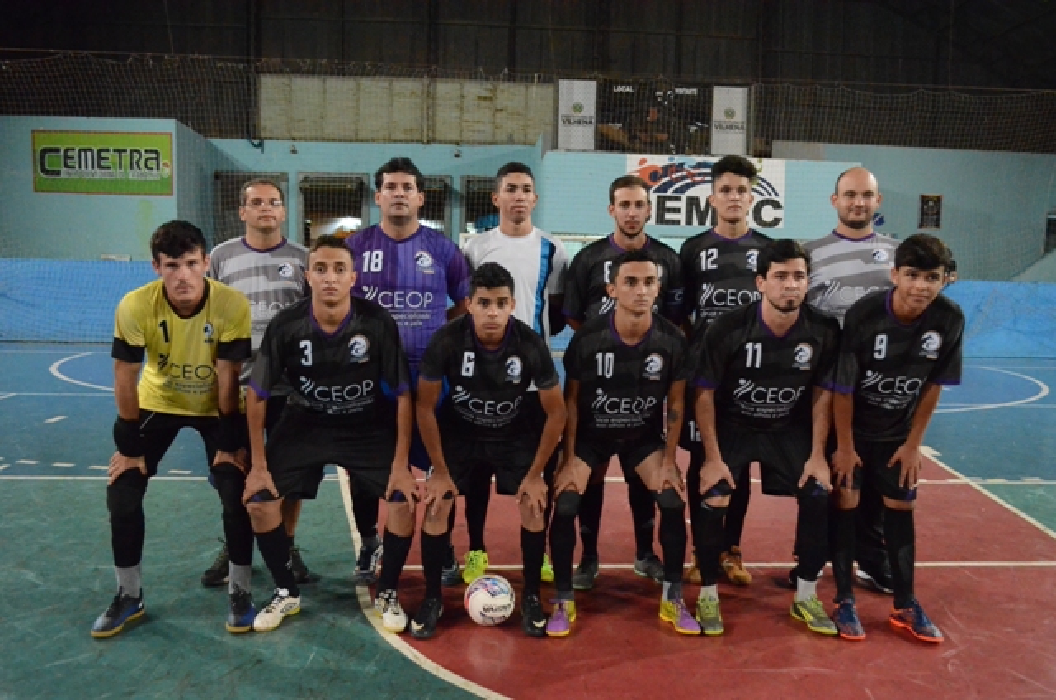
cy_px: 350
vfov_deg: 43.4
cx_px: 528
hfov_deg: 62.0
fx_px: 878
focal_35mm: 30
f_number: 5
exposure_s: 1/100
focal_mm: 20
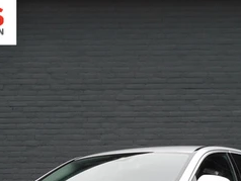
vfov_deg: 10.5
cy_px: 172
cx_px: 108
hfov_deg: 14.0
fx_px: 983
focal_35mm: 141
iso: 125
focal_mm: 12.5
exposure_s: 1/100
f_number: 4.5
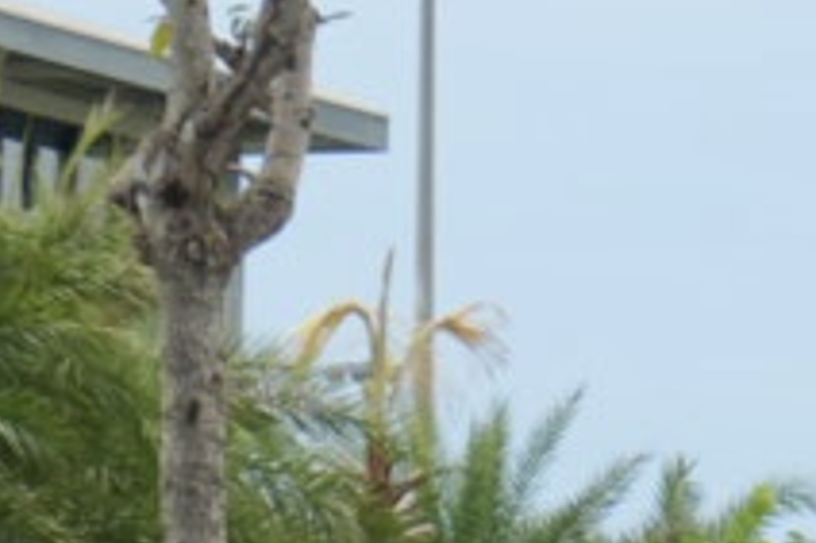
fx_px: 9078
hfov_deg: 5.1
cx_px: 793
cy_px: 1267
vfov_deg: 3.4
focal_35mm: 401
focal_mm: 35
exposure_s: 1/200
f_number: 5
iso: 125
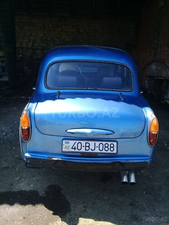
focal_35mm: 31
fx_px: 202
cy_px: 112
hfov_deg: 45.4
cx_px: 84
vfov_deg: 58.4
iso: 50
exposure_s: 1/396
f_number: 2.2
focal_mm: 3.3
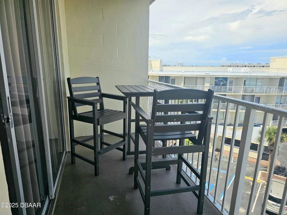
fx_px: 191
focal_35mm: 23
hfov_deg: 73.9
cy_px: 108
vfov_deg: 58.9
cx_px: 144
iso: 20
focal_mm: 6.3
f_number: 1.7
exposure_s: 1/1111
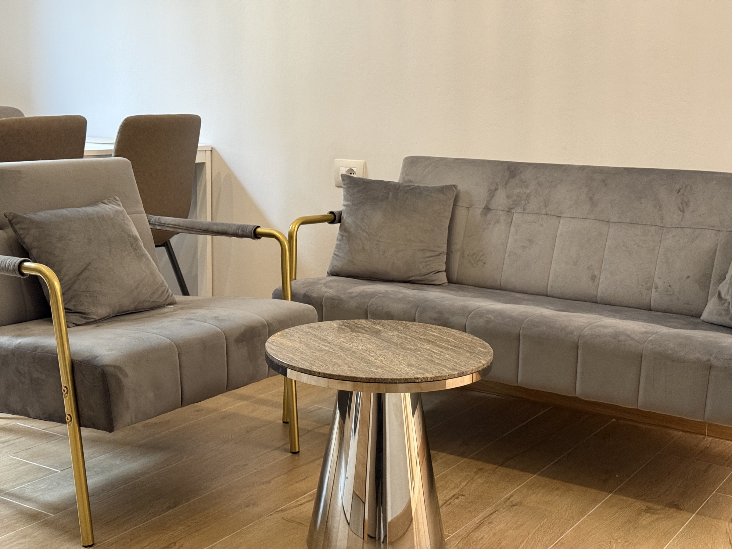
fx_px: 1015
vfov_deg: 30.3
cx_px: 366
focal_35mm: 48
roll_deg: -1.0
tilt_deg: -10.0
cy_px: 274
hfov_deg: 39.7
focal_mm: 6.76
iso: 200
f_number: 1.78
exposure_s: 1/33
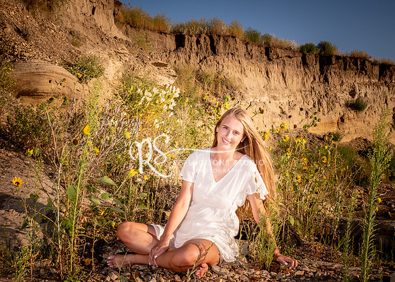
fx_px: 537
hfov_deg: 40.3
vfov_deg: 29.4
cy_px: 161
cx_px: 221
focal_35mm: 48
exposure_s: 1/200
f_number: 16
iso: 500
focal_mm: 35
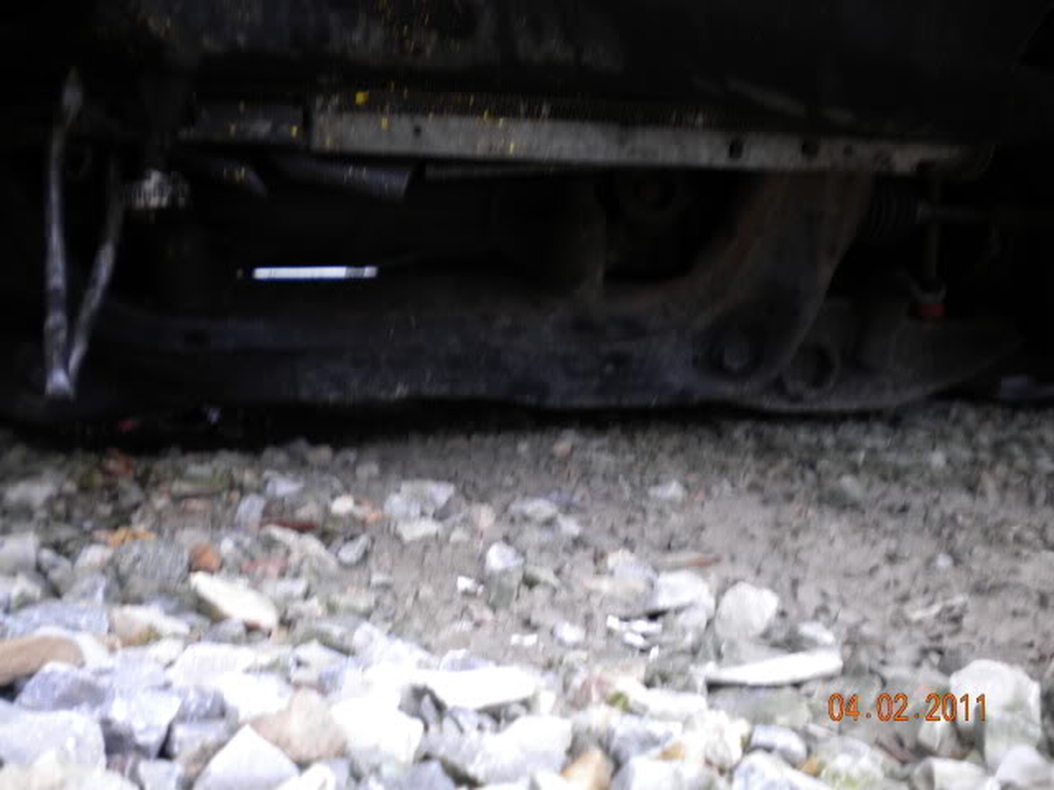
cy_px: 395
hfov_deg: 52.6
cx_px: 527
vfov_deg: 40.7
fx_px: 1066
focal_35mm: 35
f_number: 3.1
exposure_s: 1/32
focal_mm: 6.3
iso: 80
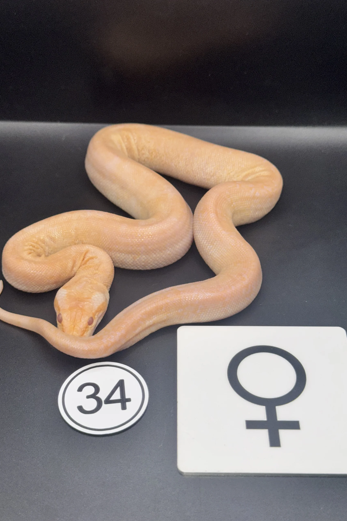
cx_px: 178
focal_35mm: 50
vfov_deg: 39.6
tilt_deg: -42.7
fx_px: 723
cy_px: 261
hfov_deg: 27.0
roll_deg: -1.4
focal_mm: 6.76
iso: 50
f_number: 1.78
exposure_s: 1/404
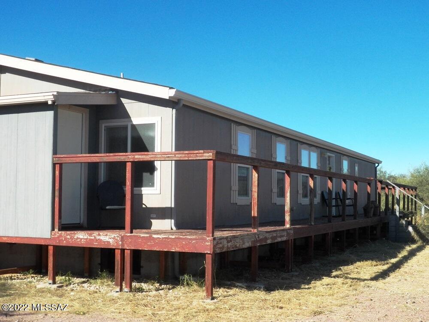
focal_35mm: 50
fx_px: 620
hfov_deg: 38.2
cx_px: 214
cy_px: 161
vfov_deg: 29.1
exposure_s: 1/1250
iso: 125
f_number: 4
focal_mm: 8.9
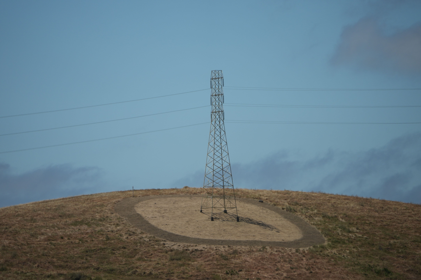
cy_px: 140
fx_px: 4677
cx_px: 210
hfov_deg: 5.2
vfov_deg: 3.4
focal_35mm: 400
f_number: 6.3
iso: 400
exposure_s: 1/3200
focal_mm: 400
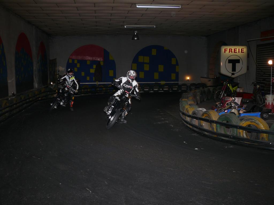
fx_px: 309
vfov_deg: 36.8
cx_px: 137
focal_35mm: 39
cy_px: 102
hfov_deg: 47.9
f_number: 2.8
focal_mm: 8.3
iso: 100
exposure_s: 1/30
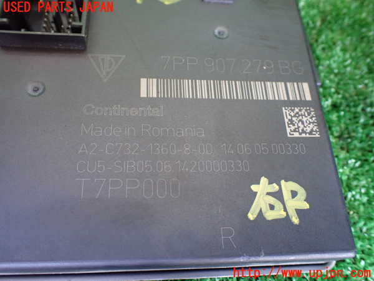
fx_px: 324
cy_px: 140
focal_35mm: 30
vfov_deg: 46.8
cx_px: 187
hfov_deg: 60.0
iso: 800
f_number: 2.3
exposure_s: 1/60
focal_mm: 5.4
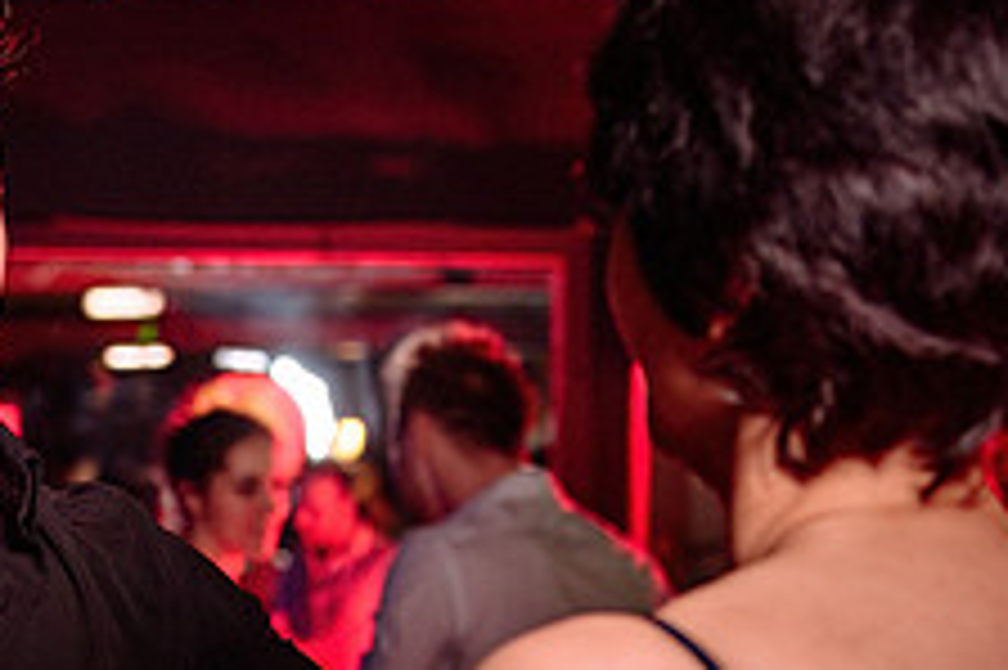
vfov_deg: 9.6
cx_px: -92
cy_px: 695
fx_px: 3945
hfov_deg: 14.2
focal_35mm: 141
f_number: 3.5
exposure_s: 1/50
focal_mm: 50
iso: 800
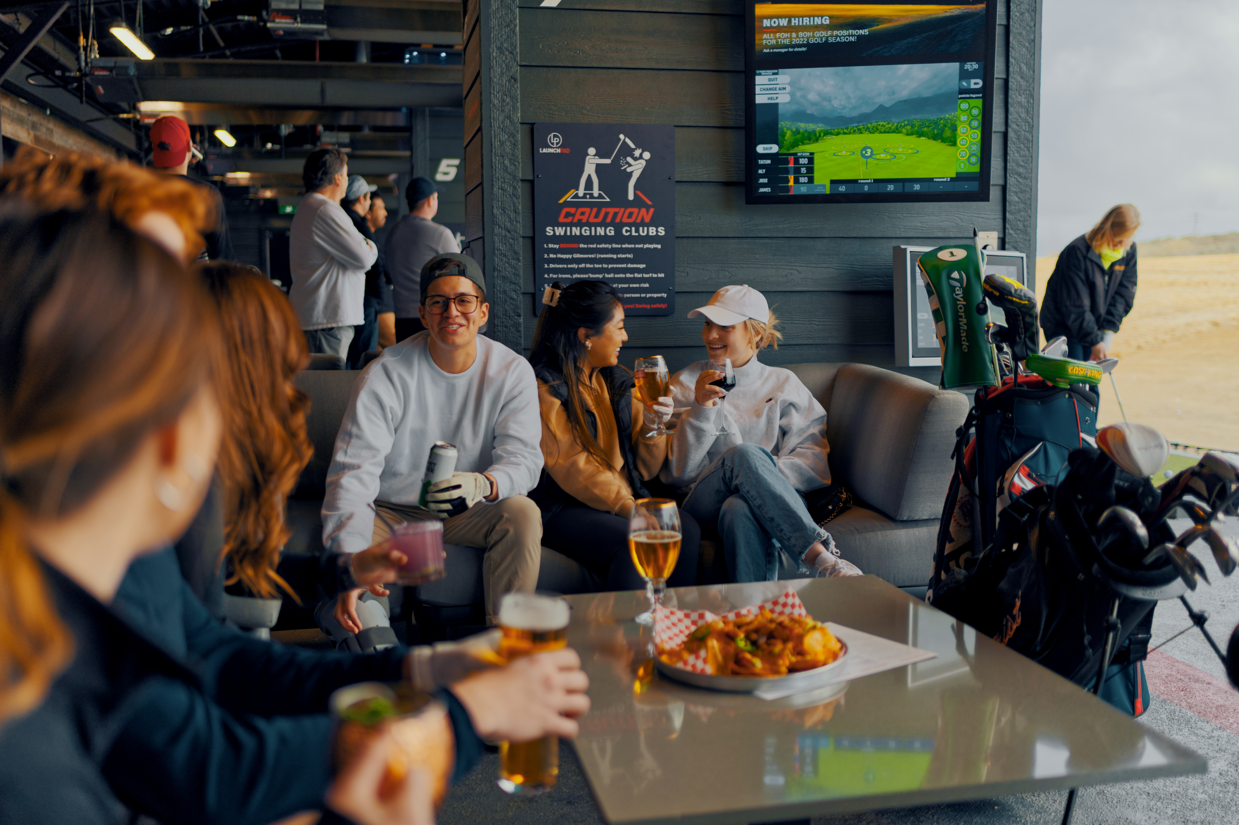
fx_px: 1204
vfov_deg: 37.8
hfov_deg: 54.5
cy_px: 412
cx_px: 620
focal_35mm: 35
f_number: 1.8
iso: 100
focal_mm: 35
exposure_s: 1/250
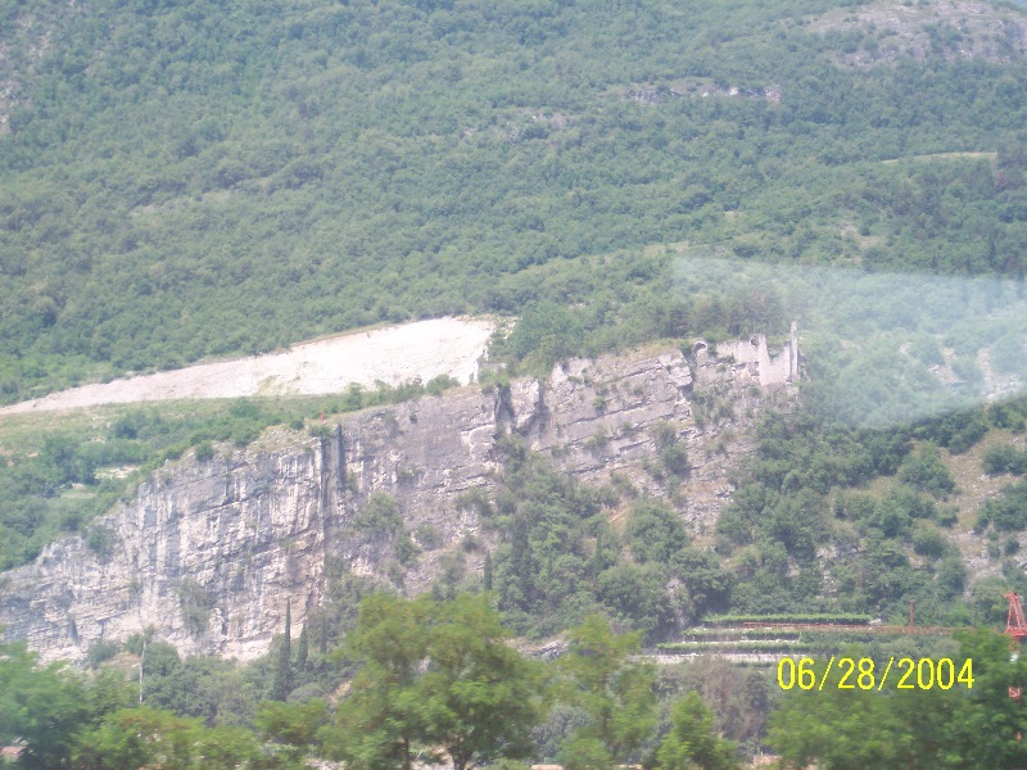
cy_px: 385
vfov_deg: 13.0
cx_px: 514
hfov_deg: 17.3
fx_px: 3382
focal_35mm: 114
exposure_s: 1/180
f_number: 4.8
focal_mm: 24
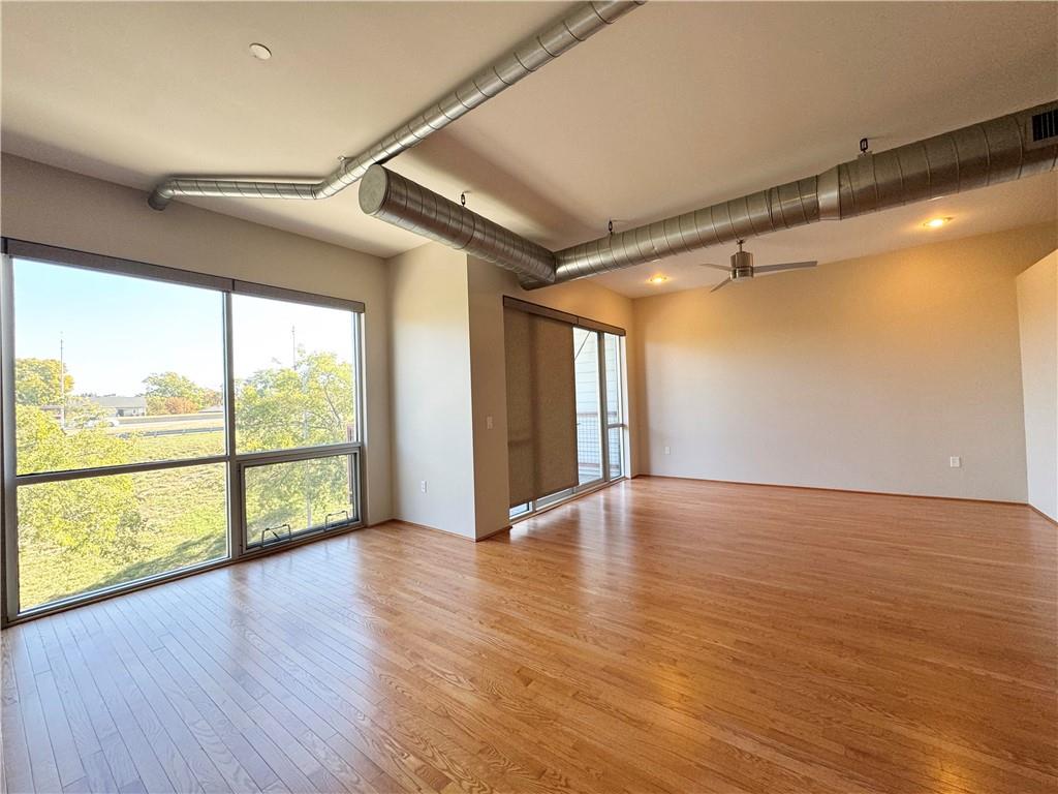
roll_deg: +1.2
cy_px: 397
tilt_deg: +0.4
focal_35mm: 14
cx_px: 529
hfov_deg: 102.1
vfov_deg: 85.7
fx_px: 428
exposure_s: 1/99
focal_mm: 2.22
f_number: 2.2
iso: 160
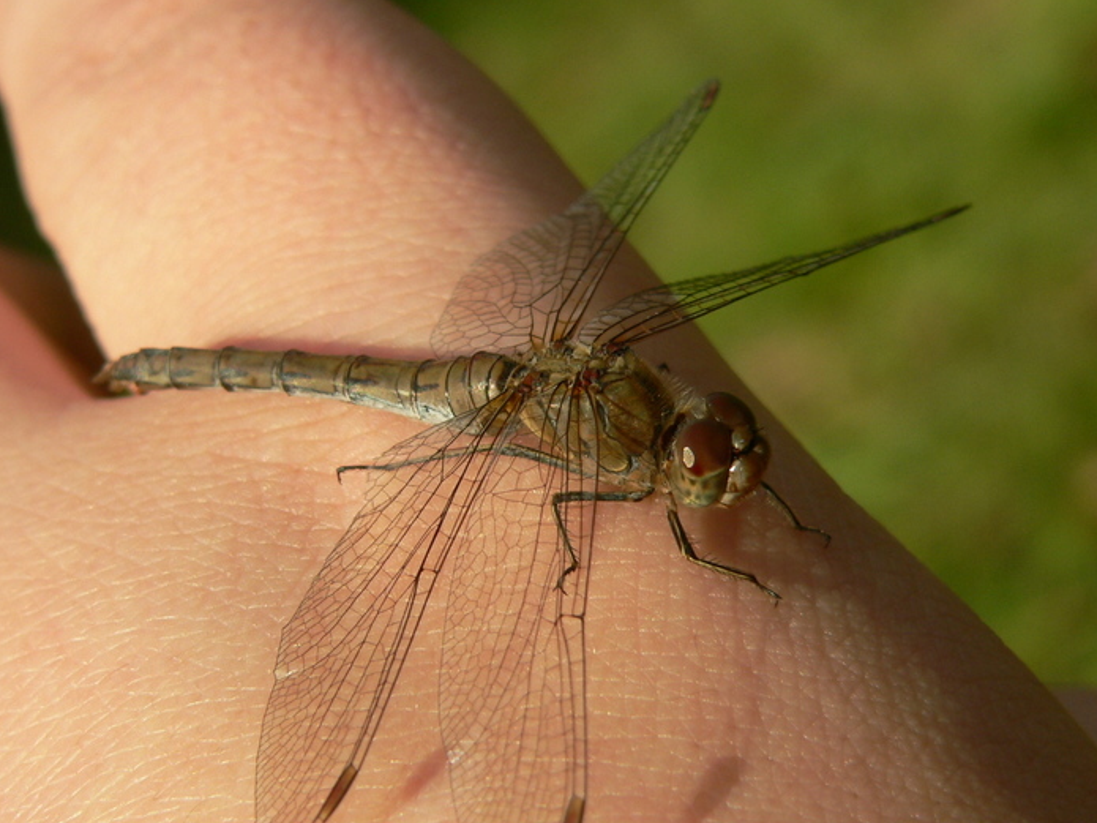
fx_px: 3422
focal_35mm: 108
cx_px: 459
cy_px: 472
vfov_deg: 13.7
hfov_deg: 18.2
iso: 80
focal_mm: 14.6
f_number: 4.6
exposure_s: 1/500
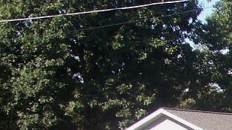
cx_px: 482
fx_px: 1064
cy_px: 283
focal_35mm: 173
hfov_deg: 11.1
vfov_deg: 6.7
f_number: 4.8
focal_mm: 8
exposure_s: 1/350
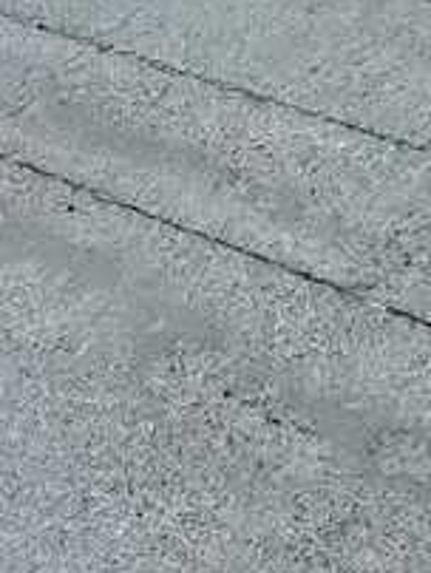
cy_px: -235
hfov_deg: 15.2
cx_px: 488
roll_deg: +1.6
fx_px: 1574
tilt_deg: -18.6
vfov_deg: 18.7
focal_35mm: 95
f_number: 1.78
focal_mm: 6.86
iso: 80
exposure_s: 1/424
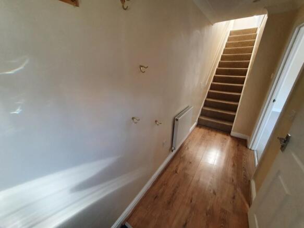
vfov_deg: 89.9
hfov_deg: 106.2
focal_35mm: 13
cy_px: 114
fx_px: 114
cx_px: 152
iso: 320
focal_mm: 1.8
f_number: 2.2
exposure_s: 1/50
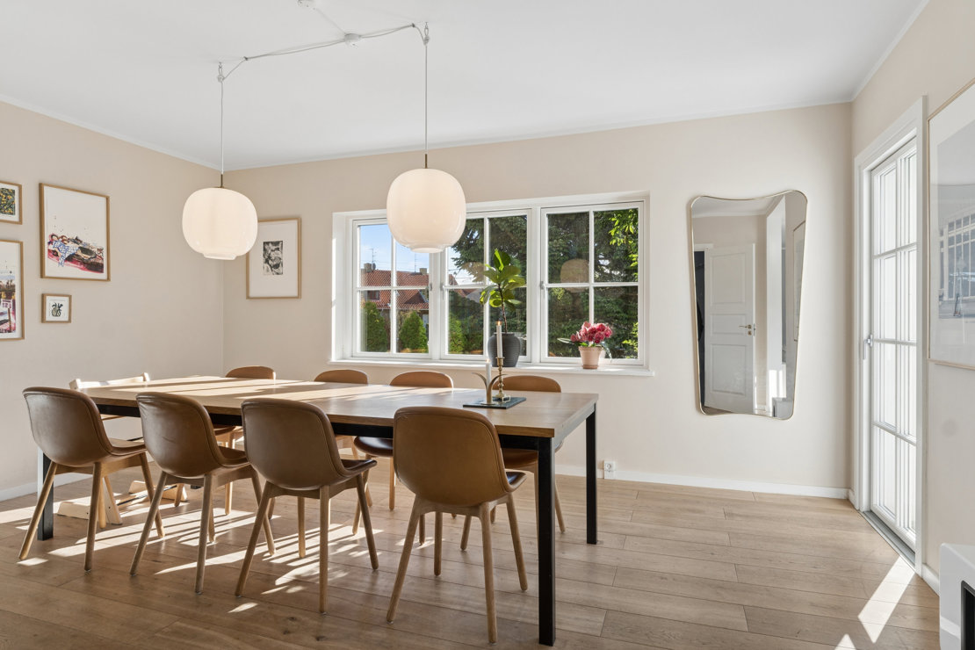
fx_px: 589
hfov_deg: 79.2
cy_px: 325
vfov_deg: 57.8
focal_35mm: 22
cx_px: 488
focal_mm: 14.5
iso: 200
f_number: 8
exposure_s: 1/160
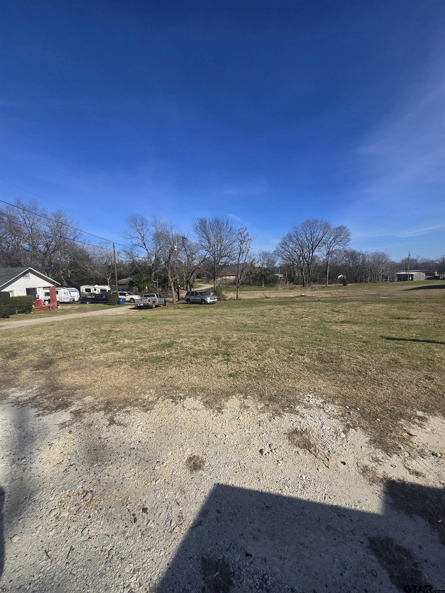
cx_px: 222
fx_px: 223
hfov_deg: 89.9
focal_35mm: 13
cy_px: 296
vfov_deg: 106.2
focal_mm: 2.2
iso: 50
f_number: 2.2
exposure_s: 1/2812
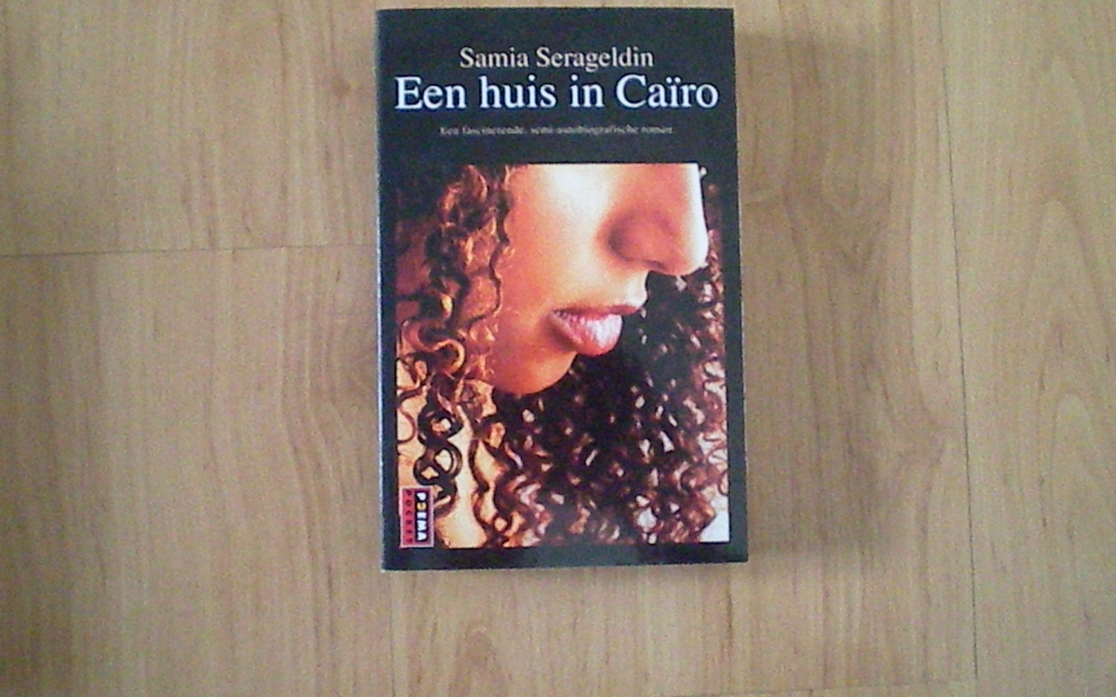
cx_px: 555
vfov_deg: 31.2
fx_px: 1247
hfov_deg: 48.2
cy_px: 322
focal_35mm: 41
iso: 1863
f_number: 3.1
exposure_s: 1/50
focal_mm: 6.3
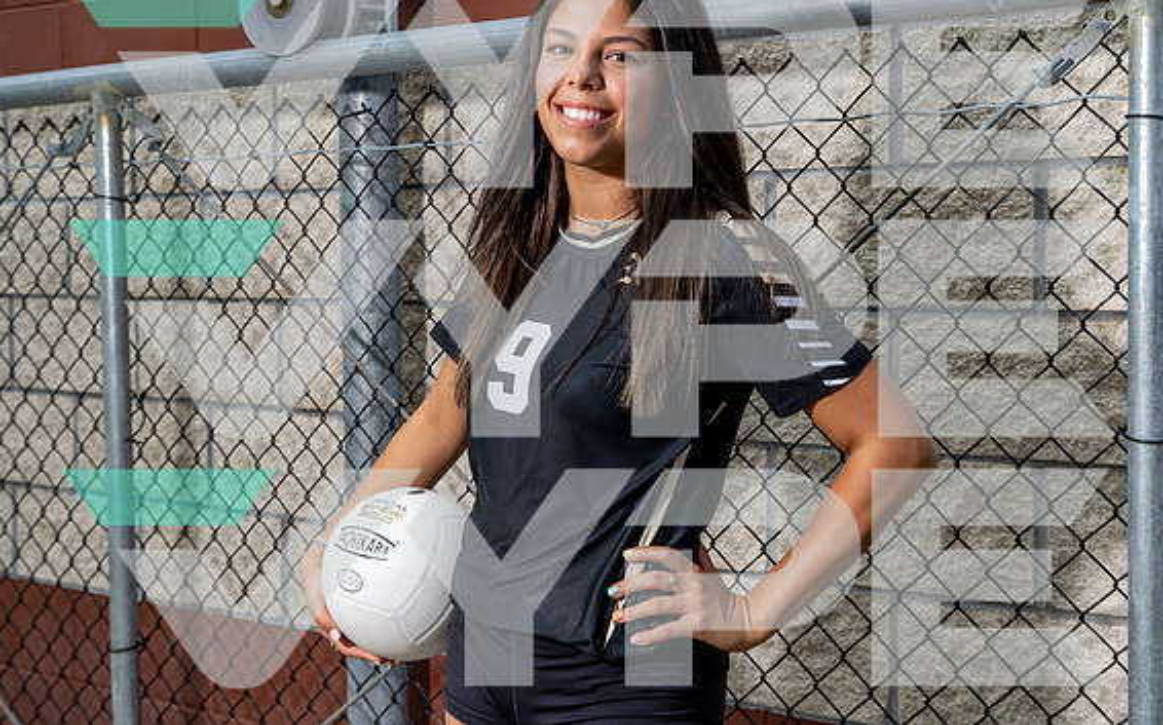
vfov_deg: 27.9
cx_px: 592
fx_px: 1457
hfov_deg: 43.5
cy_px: 330
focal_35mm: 46
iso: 100
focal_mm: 44
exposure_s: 1/125
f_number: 8
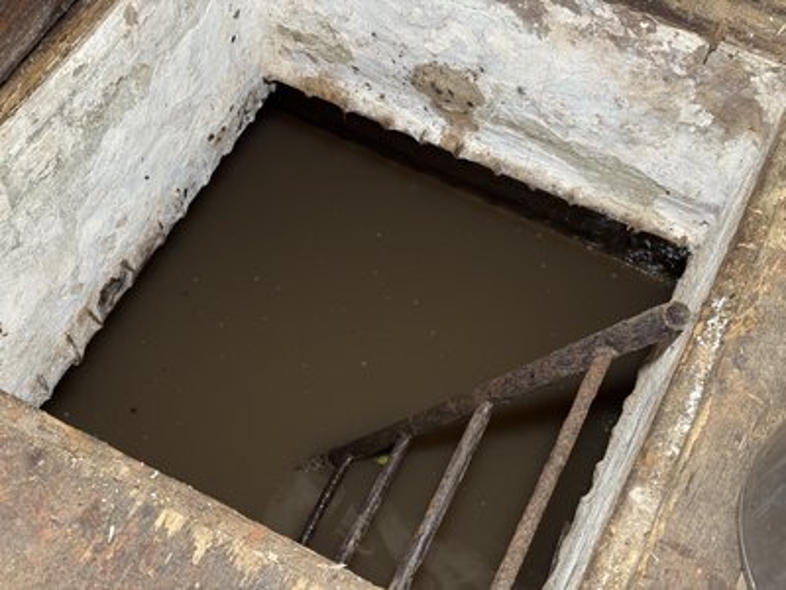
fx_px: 1090
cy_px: 295
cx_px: 393
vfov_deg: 30.3
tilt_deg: -61.2
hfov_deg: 39.7
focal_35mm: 48
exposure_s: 1/41
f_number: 1.78
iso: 250
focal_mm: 6.76
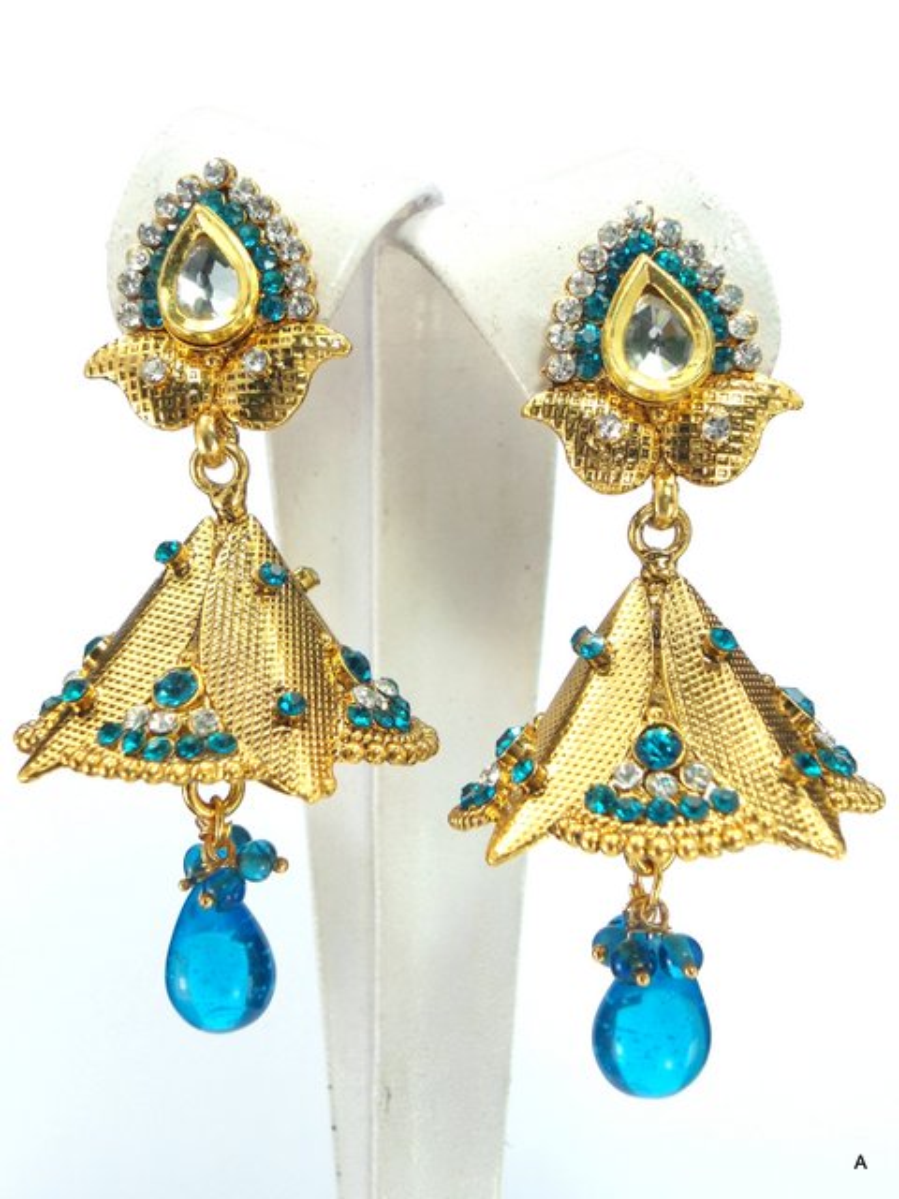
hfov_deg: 38.7
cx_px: 450
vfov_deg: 50.1
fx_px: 1281
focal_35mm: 37
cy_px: 600
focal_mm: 6.7
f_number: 3.2
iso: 80
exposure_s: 1/100
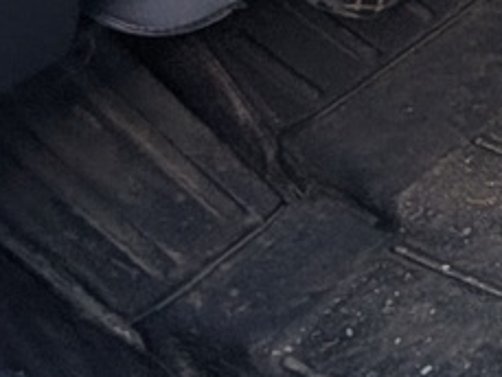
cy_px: -277
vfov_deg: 15.4
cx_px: 1517
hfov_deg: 11.4
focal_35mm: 84
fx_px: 1219
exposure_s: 1/331
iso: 52
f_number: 1.7
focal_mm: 2.02
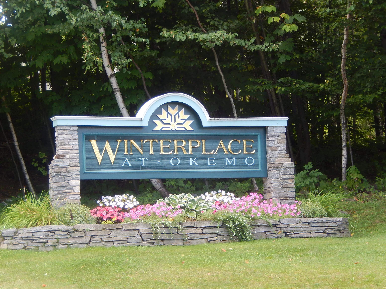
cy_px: 144
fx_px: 1171
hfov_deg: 18.7
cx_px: 193
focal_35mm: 105
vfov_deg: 14.1
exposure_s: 1/40
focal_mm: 18.9
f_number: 5.3
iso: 125
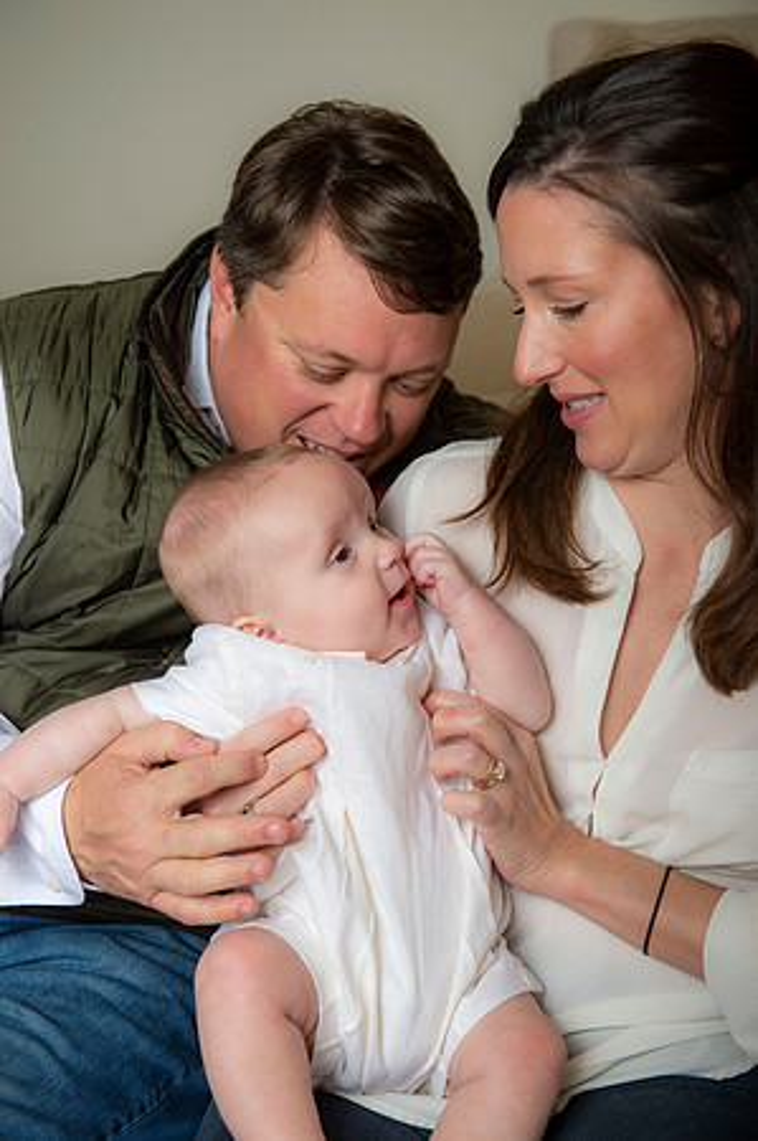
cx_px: 379
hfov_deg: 23.3
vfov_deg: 34.5
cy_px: 570
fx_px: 1836
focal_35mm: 58
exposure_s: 1/200
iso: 200
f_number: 4.5
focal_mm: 58
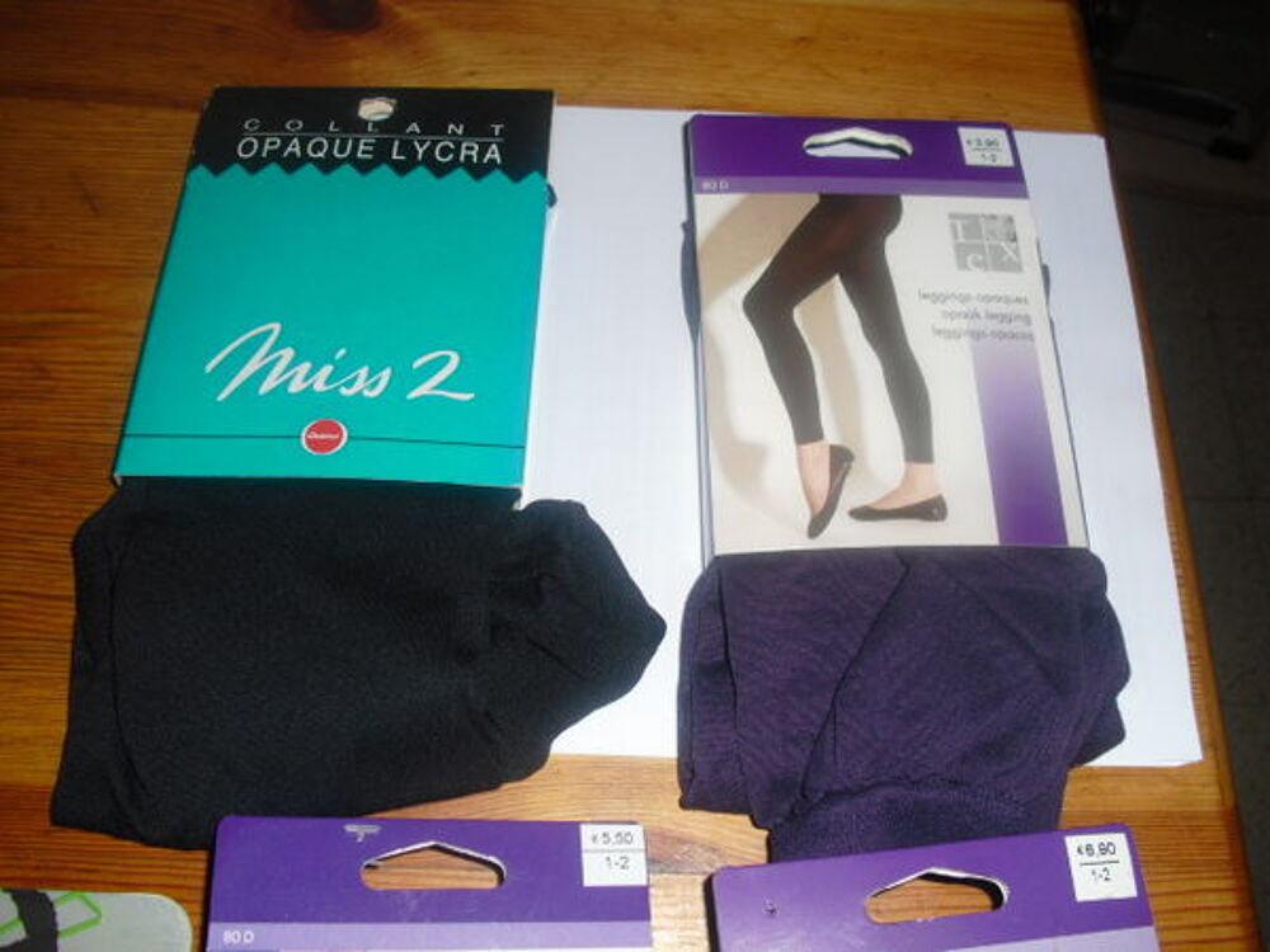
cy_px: 476
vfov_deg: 39.7
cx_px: 635
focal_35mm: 36
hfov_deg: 51.4
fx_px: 1321
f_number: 3.1
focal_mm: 6.3
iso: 100
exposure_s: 1/60
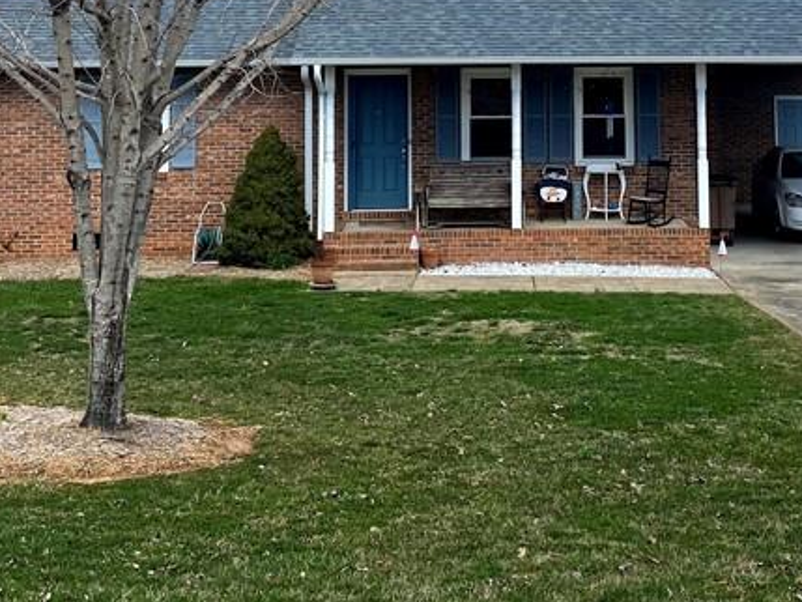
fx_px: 1437
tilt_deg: +3.3
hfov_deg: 31.0
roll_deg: +0.4
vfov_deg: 22.6
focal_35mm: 62
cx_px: 520
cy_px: -22
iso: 32
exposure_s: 1/2066
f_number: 1.8
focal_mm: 4.25
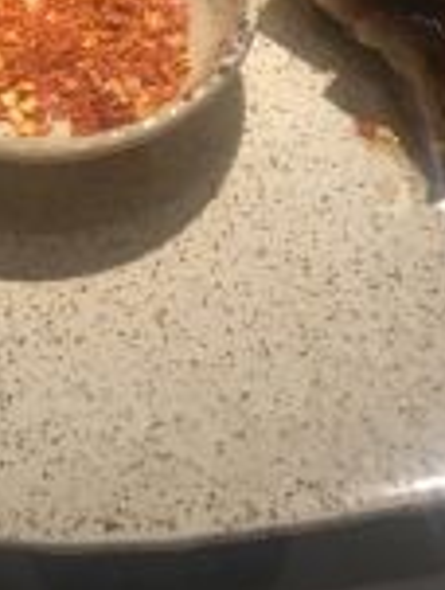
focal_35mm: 134
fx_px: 2287
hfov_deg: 11.1
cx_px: 76
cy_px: -309
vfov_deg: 13.8
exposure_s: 1/33
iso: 100
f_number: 2.2
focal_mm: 4.15
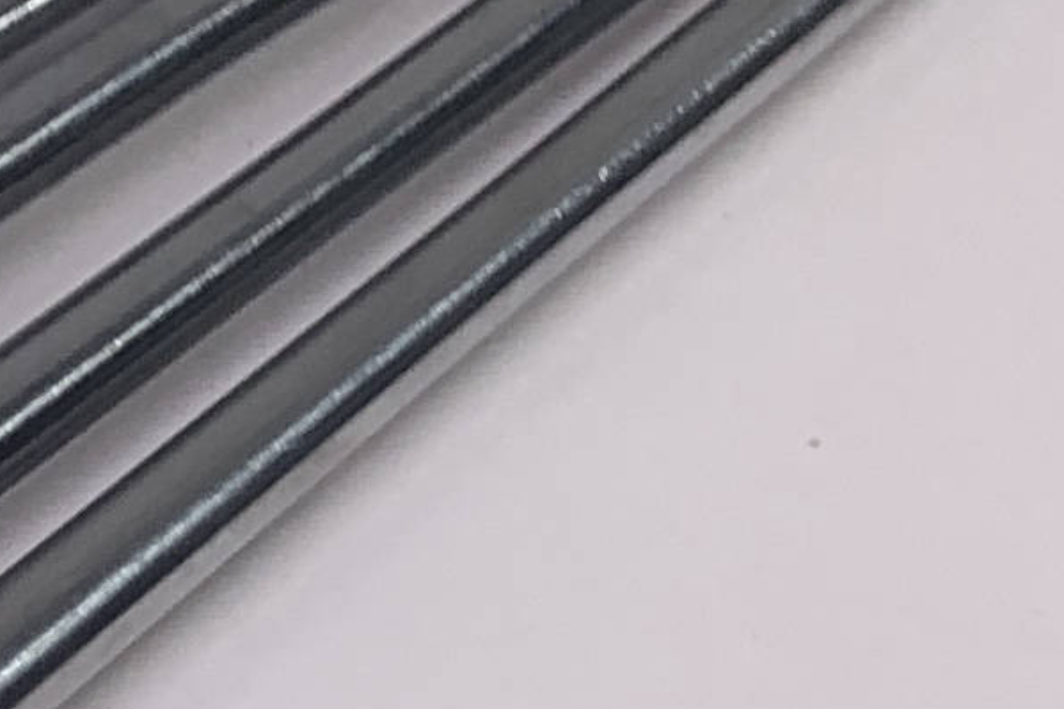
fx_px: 5377
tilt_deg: -51.4
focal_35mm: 182
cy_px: 1587
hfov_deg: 9.3
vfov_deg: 7.2
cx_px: -1959
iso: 25
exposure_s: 1/396
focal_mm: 4.25
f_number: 1.8
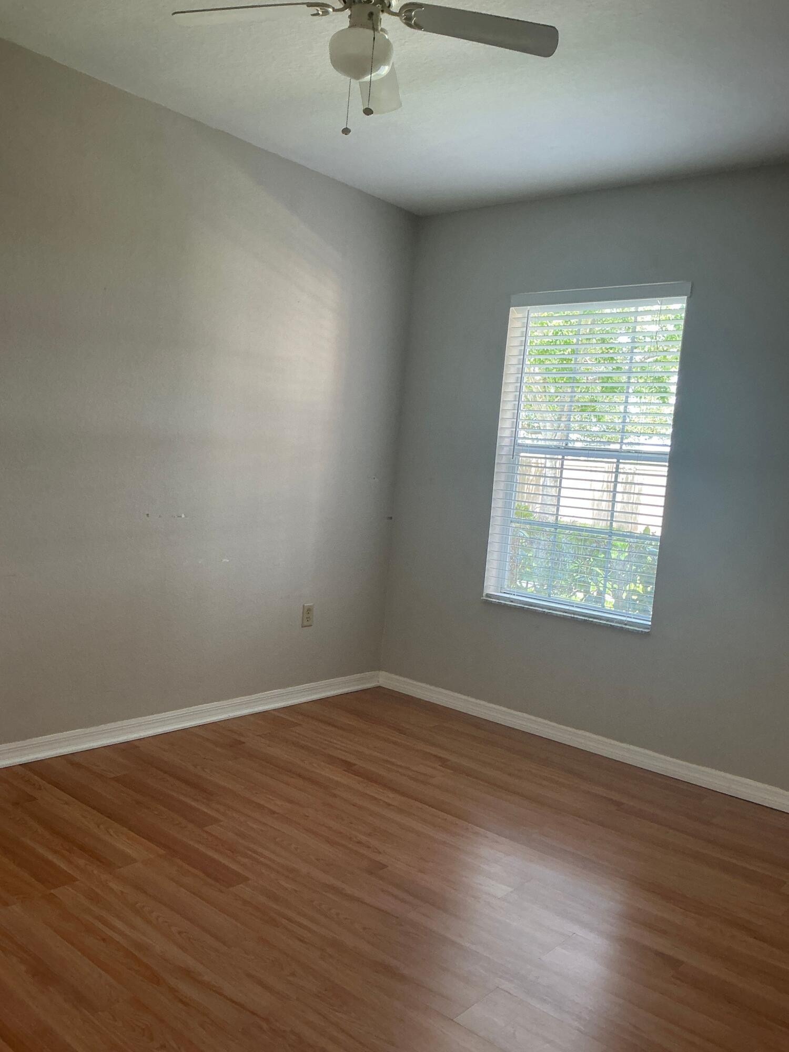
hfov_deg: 49.7
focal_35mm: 28
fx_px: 851
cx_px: 394
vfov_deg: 63.4
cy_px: 526
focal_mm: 3
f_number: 1.8
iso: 80
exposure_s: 1/60
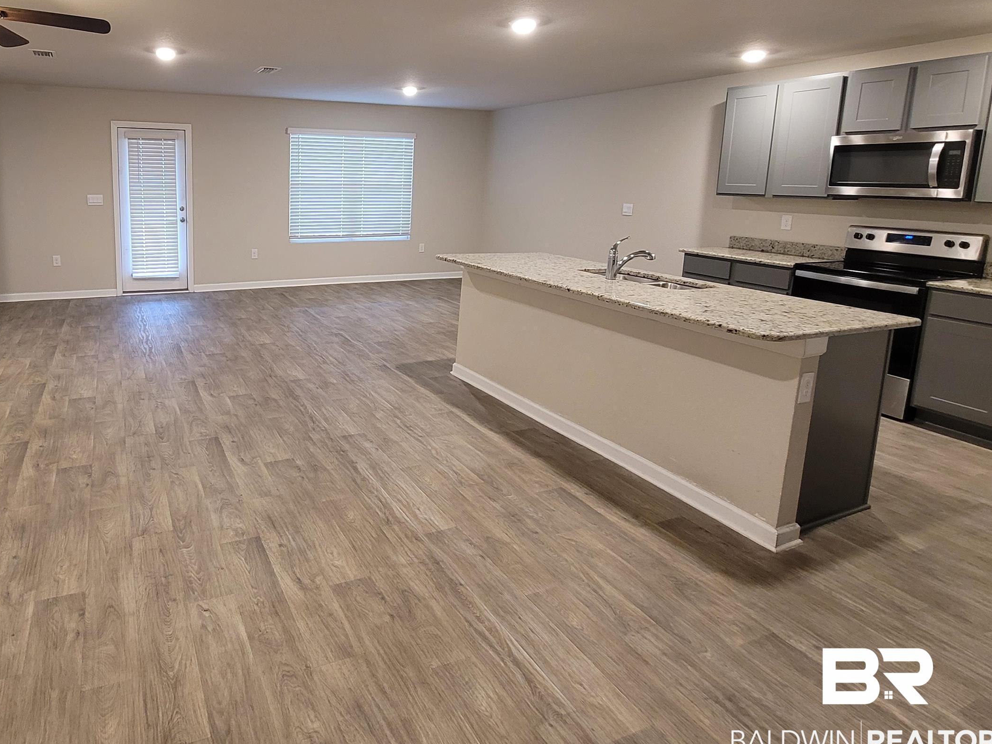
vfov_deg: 67.2
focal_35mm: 19
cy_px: 262
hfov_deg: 81.9
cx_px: 334
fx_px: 544
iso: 320
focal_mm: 2.2
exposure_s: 1/30
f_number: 2.2
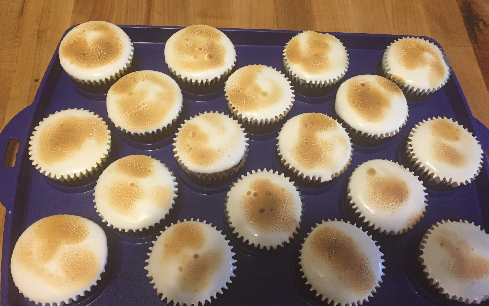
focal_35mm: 31
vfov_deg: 40.6
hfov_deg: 61.2
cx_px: 246
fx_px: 413
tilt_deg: -64.4
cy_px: 160
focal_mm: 4.15
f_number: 2.2
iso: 160
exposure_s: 1/30
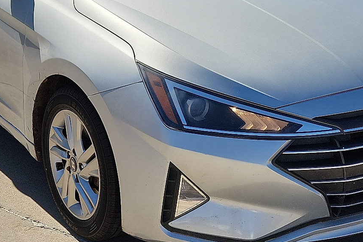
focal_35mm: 45
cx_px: 166
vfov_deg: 29.6
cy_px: 73
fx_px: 454
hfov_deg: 43.6
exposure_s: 1/2000
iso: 50
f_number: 1.8
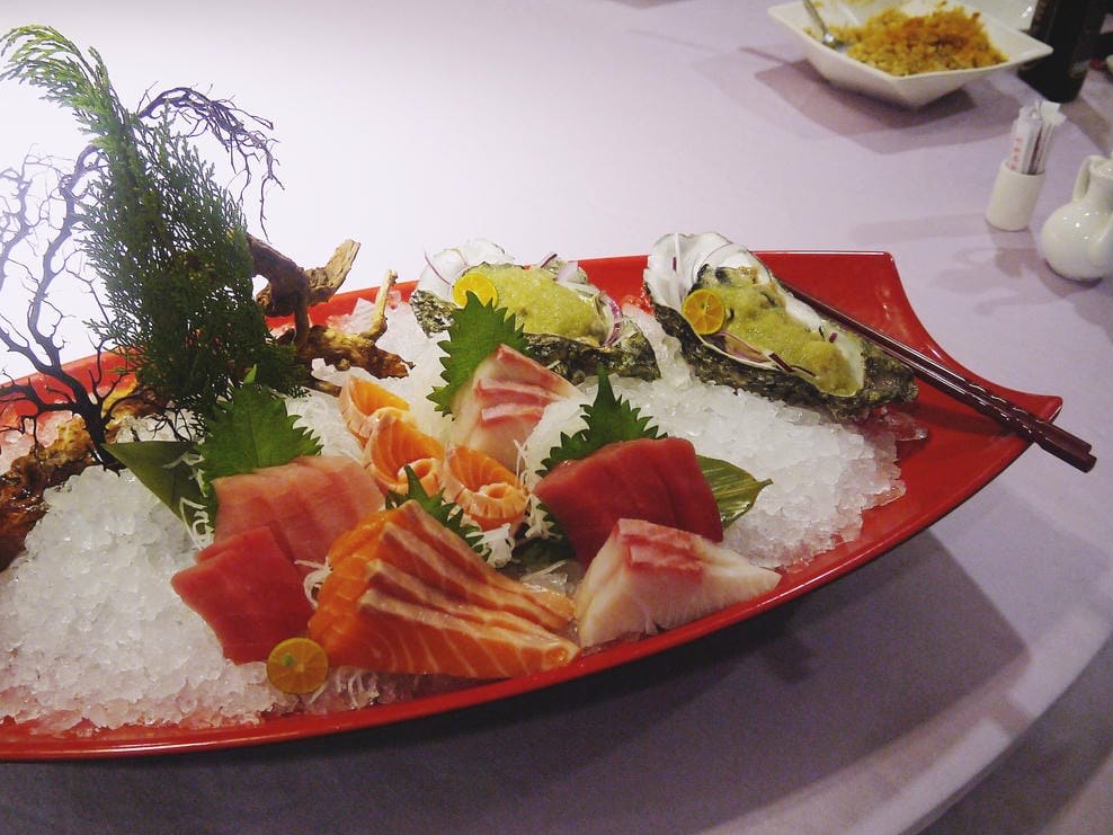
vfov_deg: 41.8
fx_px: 1093
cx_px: 469
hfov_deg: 53.7
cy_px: 425
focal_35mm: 34
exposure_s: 1/60
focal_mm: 14
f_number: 3.5
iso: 400
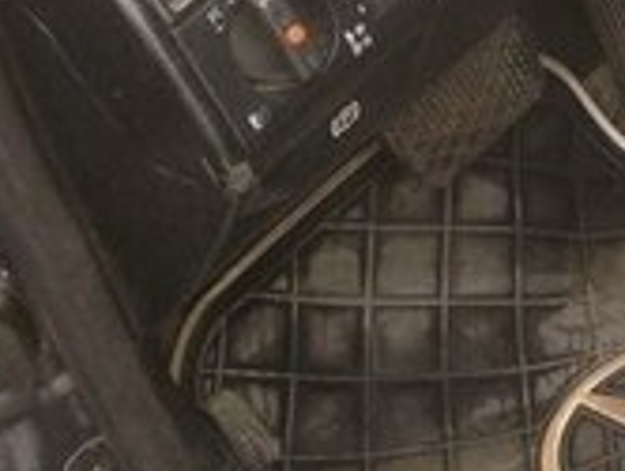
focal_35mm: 131
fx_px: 2369
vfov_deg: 10.9
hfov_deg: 13.4
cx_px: 1148
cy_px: -236
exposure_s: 1/120
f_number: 2.4
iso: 80
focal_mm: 4.12
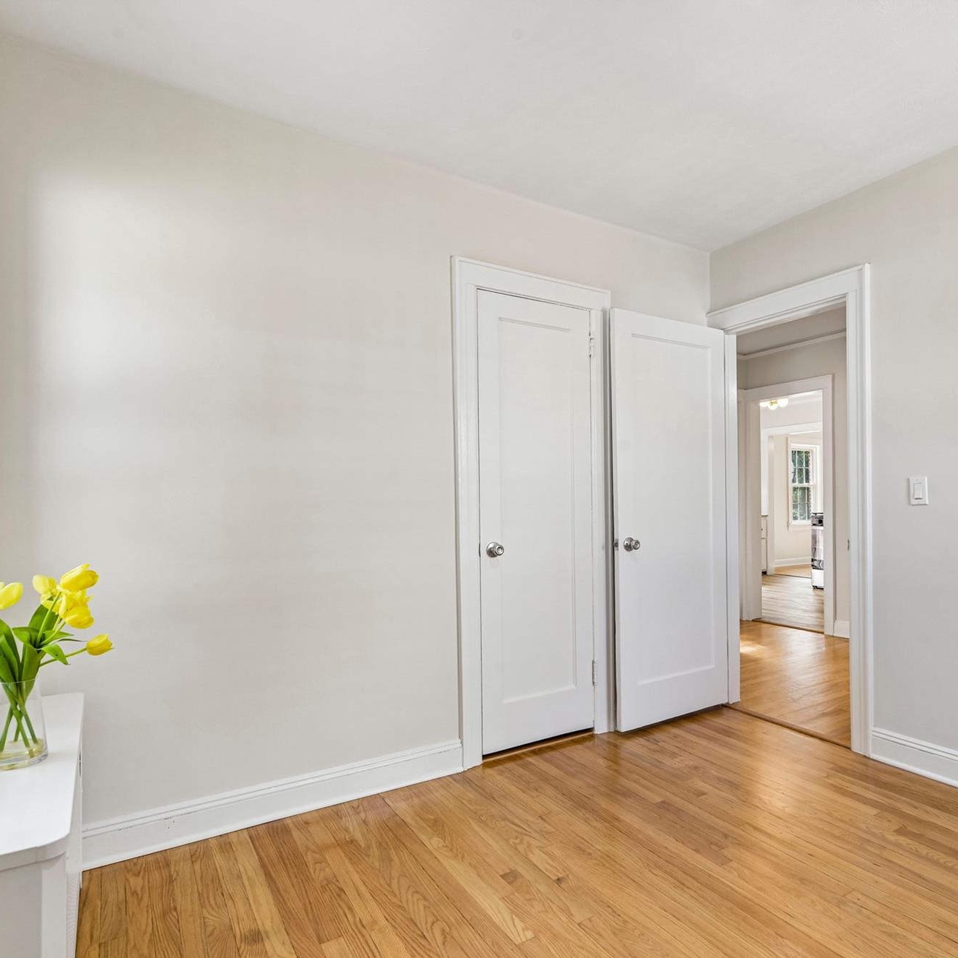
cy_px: 487
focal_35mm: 21
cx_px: 574
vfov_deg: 72.1
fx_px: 658
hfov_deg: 71.4
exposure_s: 1/25
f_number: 9
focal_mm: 16
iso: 250
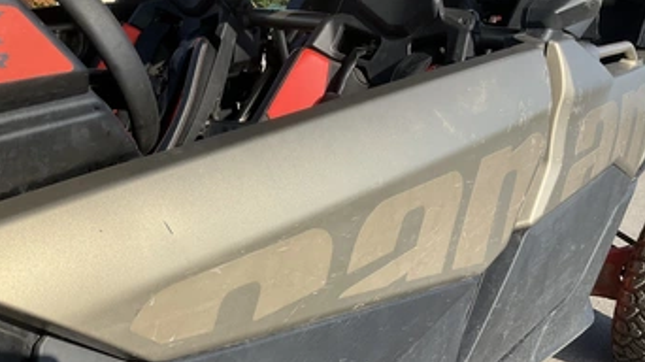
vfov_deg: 31.6
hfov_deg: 54.0
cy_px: 249
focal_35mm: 37
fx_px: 633
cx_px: 313
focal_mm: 3
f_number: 1.8
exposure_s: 1/1144
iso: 25
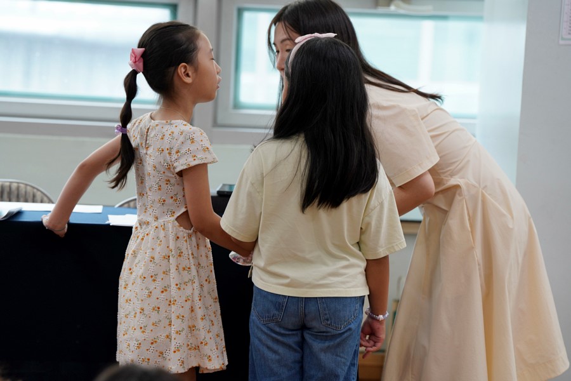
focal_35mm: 132
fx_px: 2094
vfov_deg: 10.4
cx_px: 286
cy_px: 190
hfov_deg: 15.5
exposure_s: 1/160
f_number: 4
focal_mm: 132
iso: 800
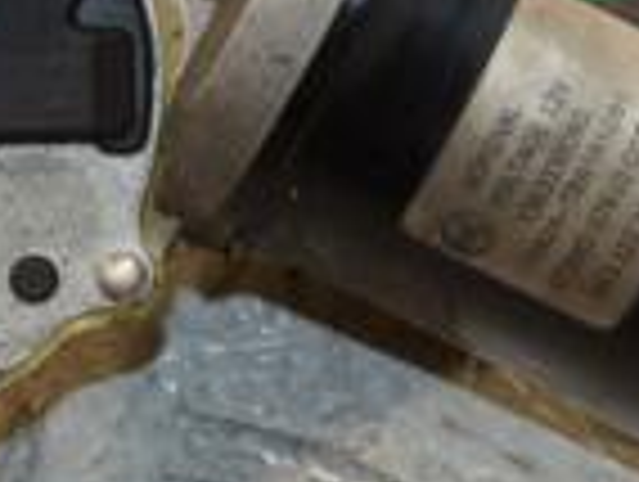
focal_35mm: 292
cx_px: 135
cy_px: -5
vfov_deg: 5.1
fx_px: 5399
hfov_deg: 6.8
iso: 800
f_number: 6.3
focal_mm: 48
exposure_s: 1/200
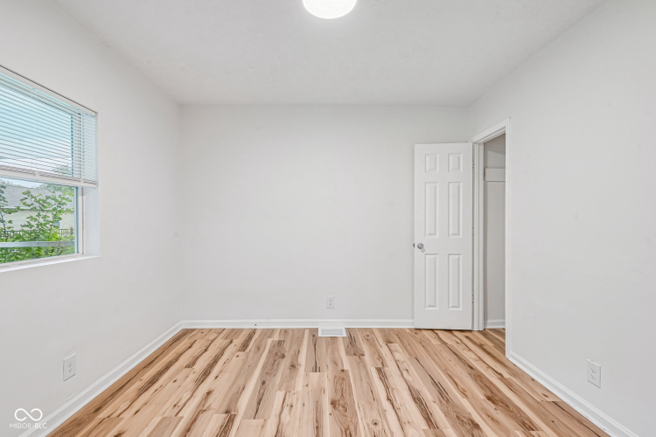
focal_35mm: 16
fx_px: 292
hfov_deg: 96.7
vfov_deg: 73.7
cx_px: 328
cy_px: 218
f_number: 8
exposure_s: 1/10
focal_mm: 16
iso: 400
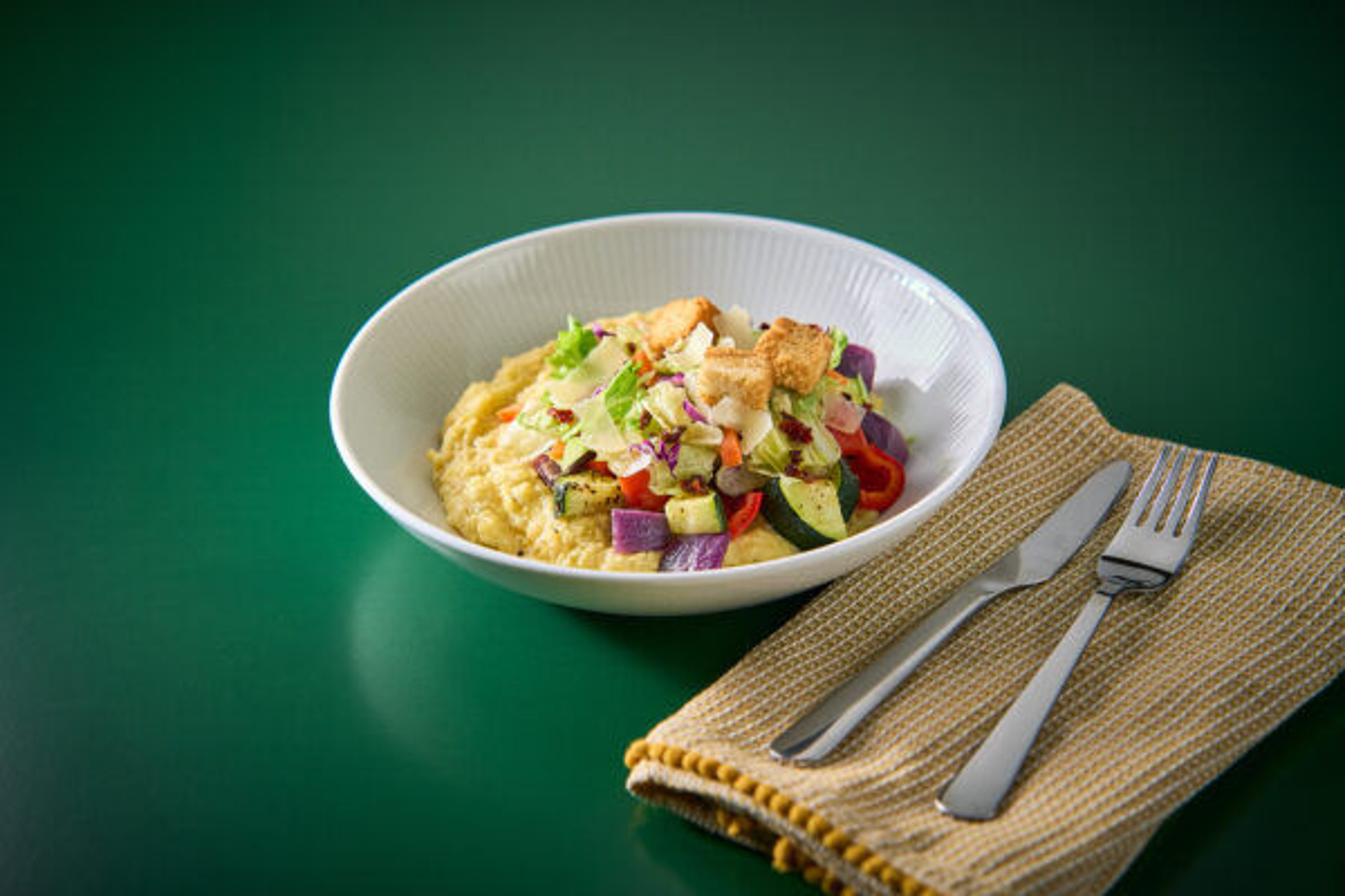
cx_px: 672
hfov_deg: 22.1
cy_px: 448
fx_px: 3437
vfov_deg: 14.9
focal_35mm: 92
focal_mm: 92
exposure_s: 1/160
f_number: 4.5
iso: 640
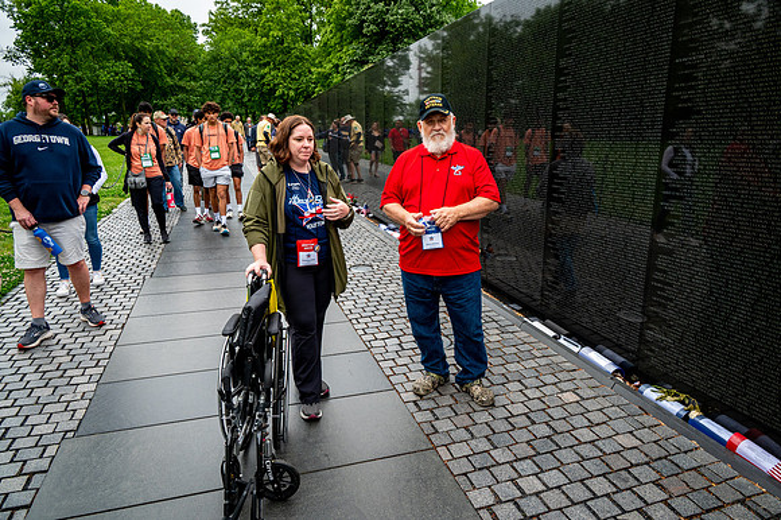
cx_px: 390
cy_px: 260
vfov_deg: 53.1
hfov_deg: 73.8
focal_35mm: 24
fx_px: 520
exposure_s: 1/640
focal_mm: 24
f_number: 8
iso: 1250
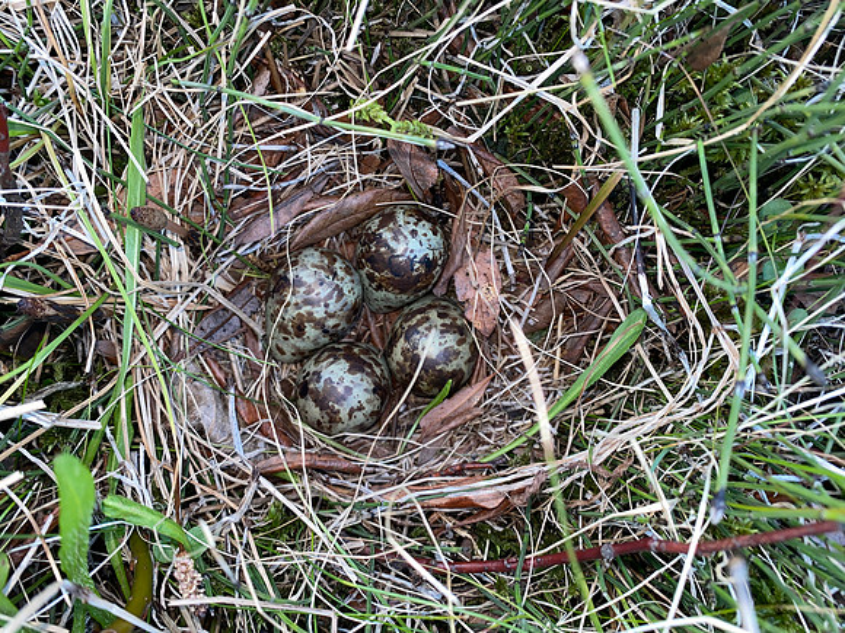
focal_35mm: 26
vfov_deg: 53.1
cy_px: 316
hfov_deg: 67.3
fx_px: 635
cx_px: 422
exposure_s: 1/19
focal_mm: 4.25
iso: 40
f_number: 1.8
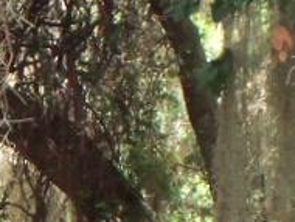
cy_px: 609
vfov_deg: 7.0
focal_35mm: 195
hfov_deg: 9.2
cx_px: -391
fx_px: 1664
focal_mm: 5.2
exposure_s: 1/40
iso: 80
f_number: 3.4
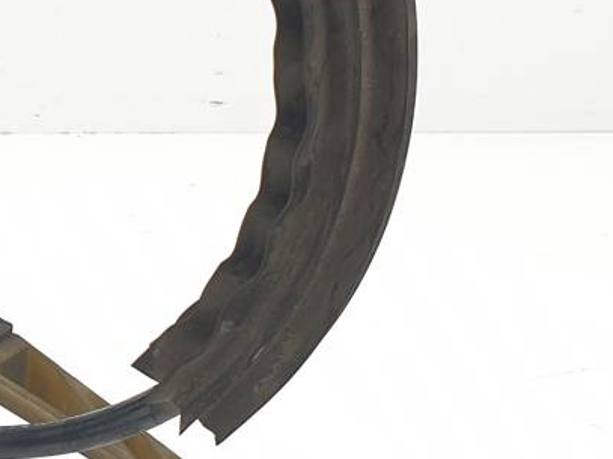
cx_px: -343
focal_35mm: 92
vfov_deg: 16.1
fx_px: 1629
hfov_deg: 18.5
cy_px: 215
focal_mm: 4.3
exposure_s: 1/120
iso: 50
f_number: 2.4
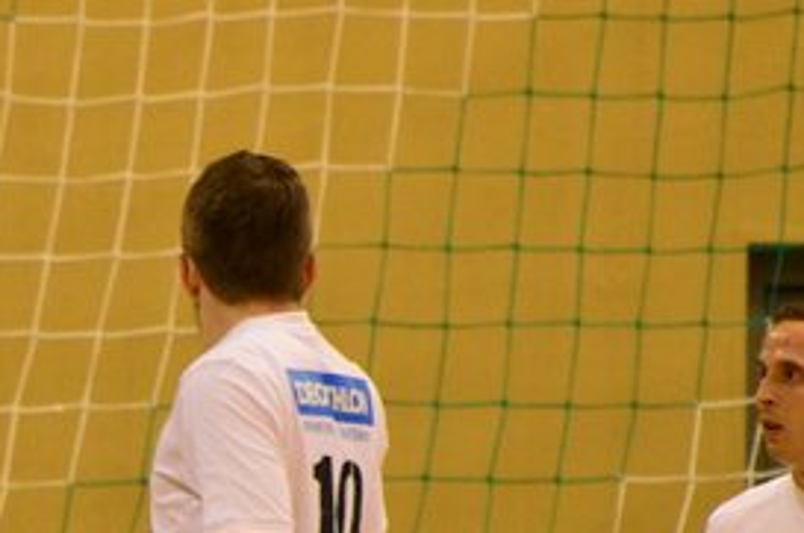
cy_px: 521
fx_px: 23498
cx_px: -244
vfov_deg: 1.3
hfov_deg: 2.0
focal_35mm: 1054
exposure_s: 1/320
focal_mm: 240
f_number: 5.3
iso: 4000
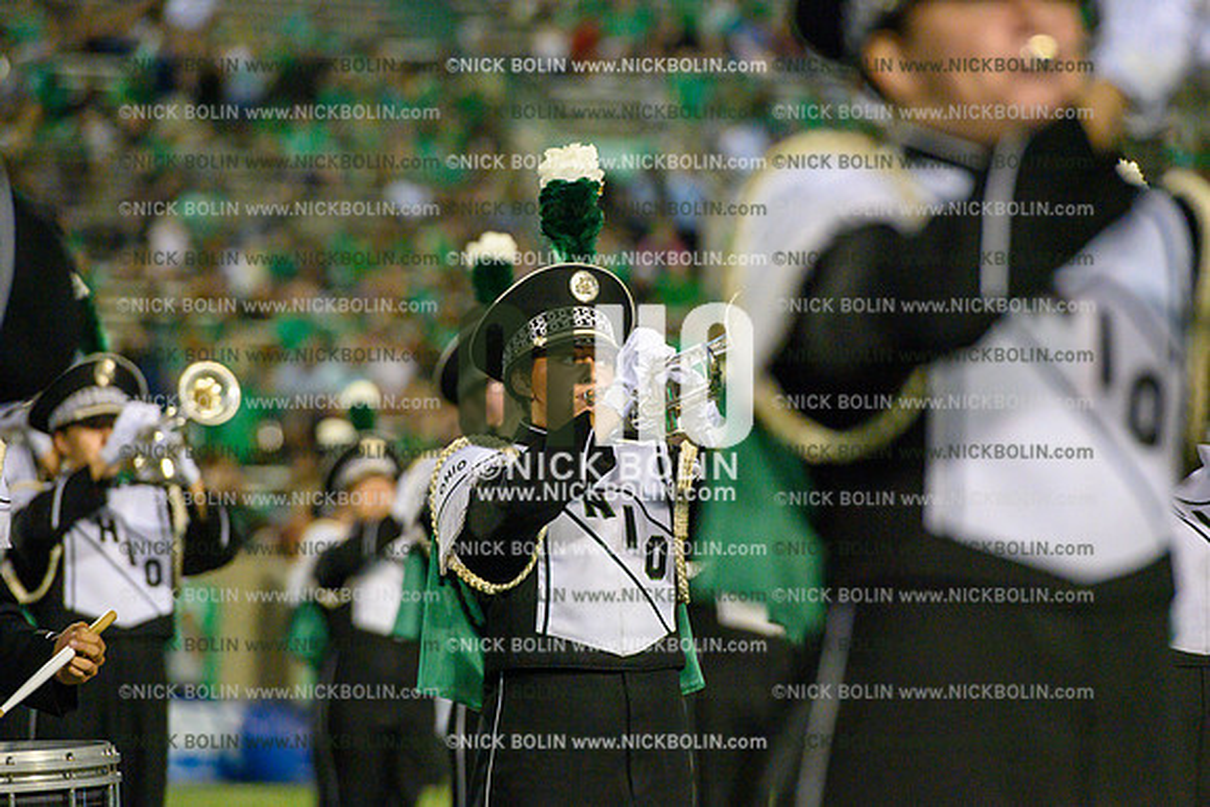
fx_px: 6723
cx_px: 605
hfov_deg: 10.3
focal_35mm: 200
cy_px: 404
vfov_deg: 6.9
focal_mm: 200
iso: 10000
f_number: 4
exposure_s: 1/1600
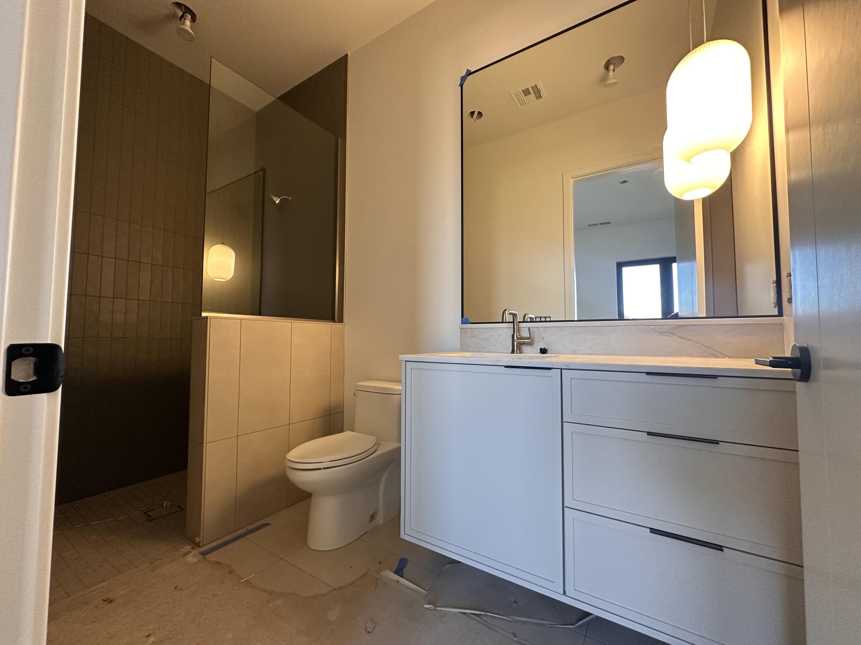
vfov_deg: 85.7
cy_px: 322
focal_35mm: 14
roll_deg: -0.2
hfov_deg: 102.1
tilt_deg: +3.0
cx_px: 430
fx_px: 348
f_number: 2.2
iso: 250
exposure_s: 1/120
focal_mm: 2.22
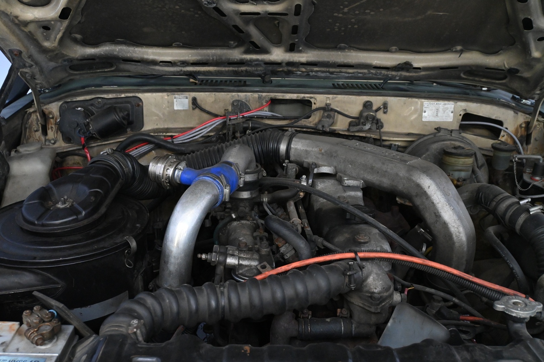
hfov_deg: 55.1
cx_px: 272
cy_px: 181
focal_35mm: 34
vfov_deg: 38.4
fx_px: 521
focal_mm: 23
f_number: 6.3
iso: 4000
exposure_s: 1/160
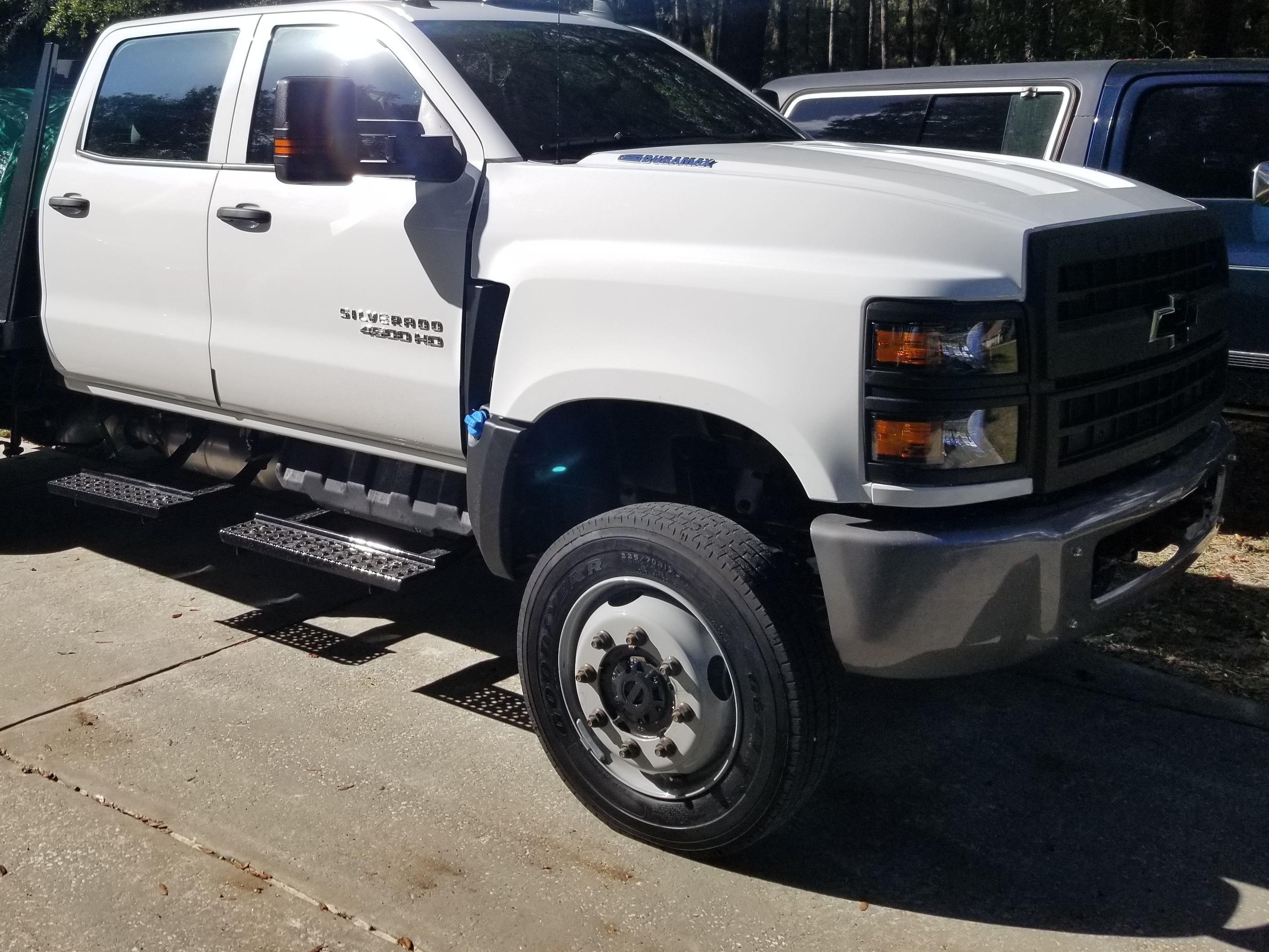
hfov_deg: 49.6
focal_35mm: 37
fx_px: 1356
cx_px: 474
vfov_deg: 38.0
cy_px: 280
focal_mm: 4.25
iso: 50
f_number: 1.7
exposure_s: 1/2648
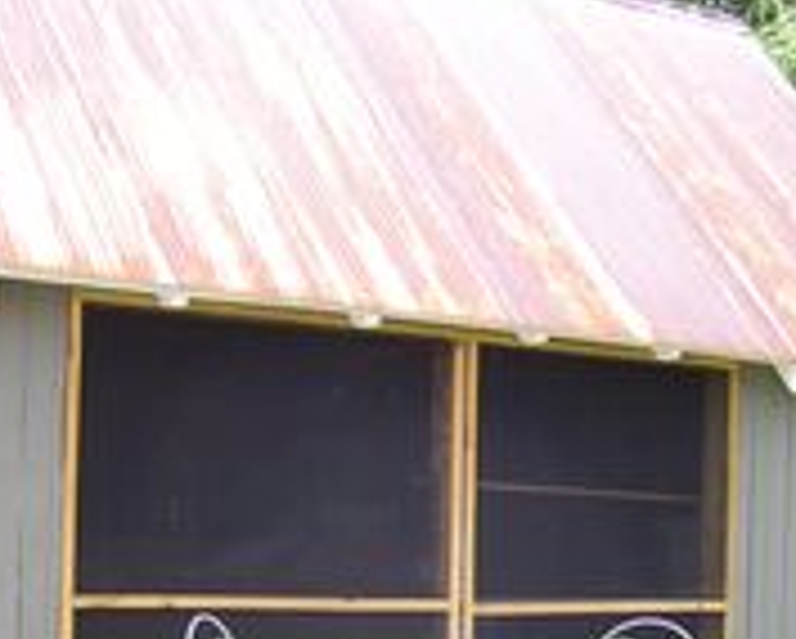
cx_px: 549
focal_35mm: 75
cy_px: 576
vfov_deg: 20.1
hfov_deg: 25.2
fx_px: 1769
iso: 80
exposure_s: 1/350
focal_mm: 6
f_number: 2.7
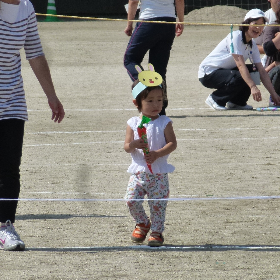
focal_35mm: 521
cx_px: 129
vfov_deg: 3.4
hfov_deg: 3.4
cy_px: 149
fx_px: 4768
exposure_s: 1/1000
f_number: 5.7
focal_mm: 54.5
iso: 160
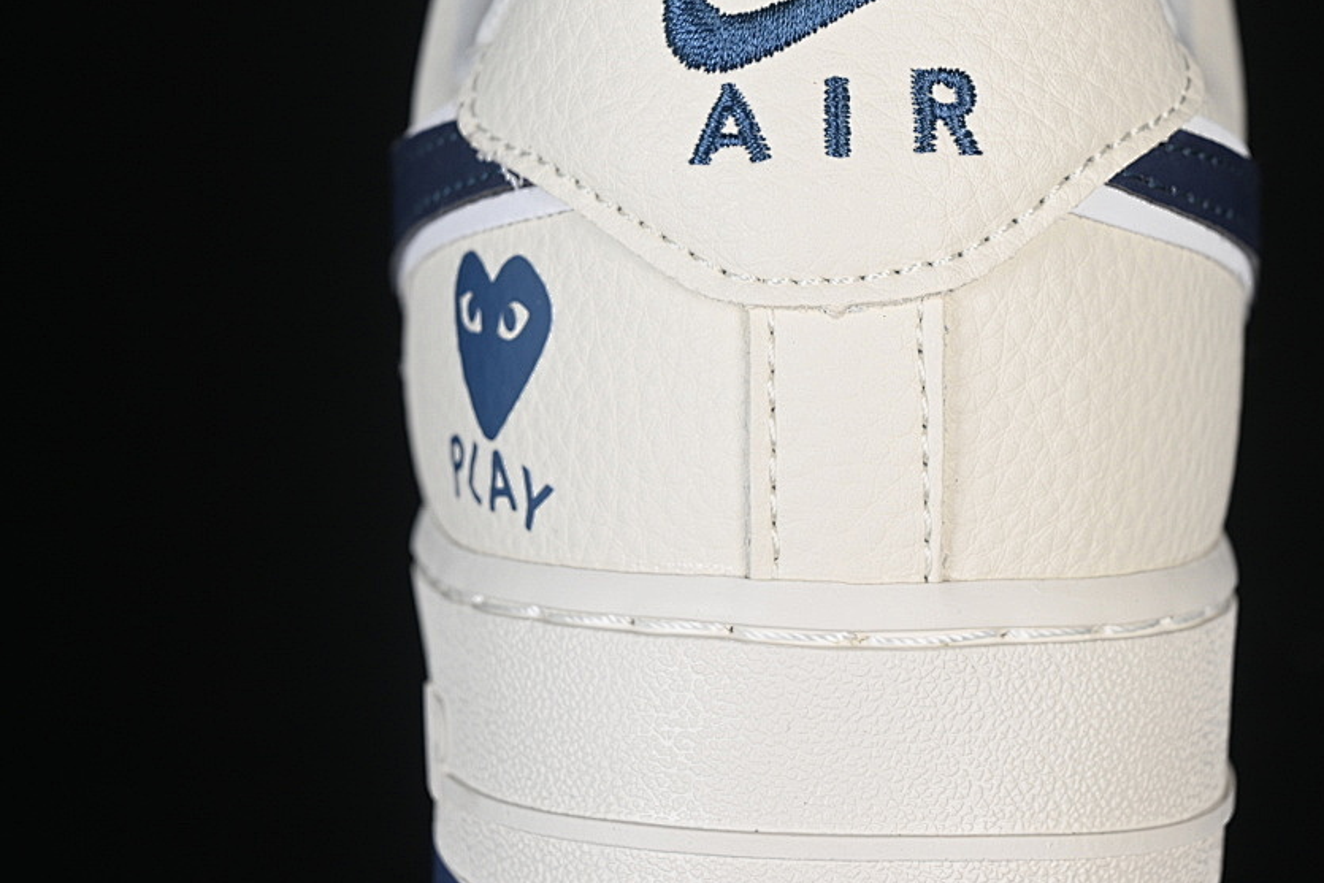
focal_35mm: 97
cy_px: 338
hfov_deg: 21.0
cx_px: 831
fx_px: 3568
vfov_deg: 14.1
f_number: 7.1
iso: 160
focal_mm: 50
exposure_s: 1/80
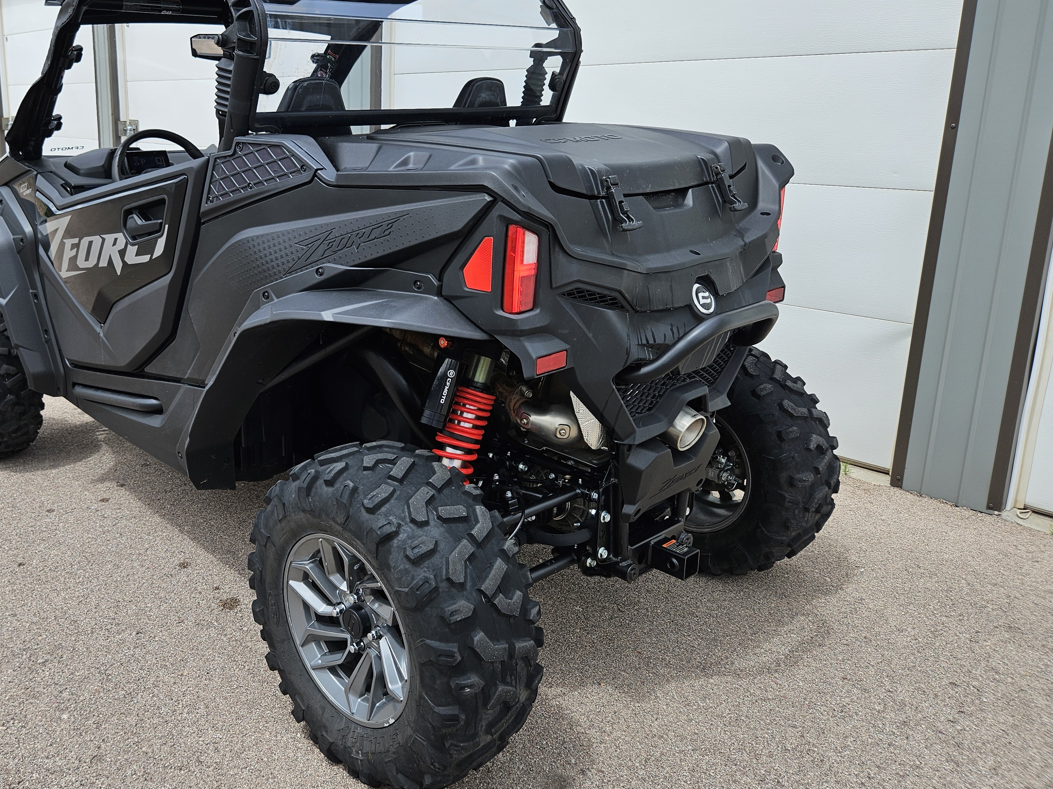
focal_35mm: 30
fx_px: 913
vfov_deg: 46.6
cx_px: 376
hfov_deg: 59.0
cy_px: 327
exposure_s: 1/1195
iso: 25
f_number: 1.8
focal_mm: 5.4
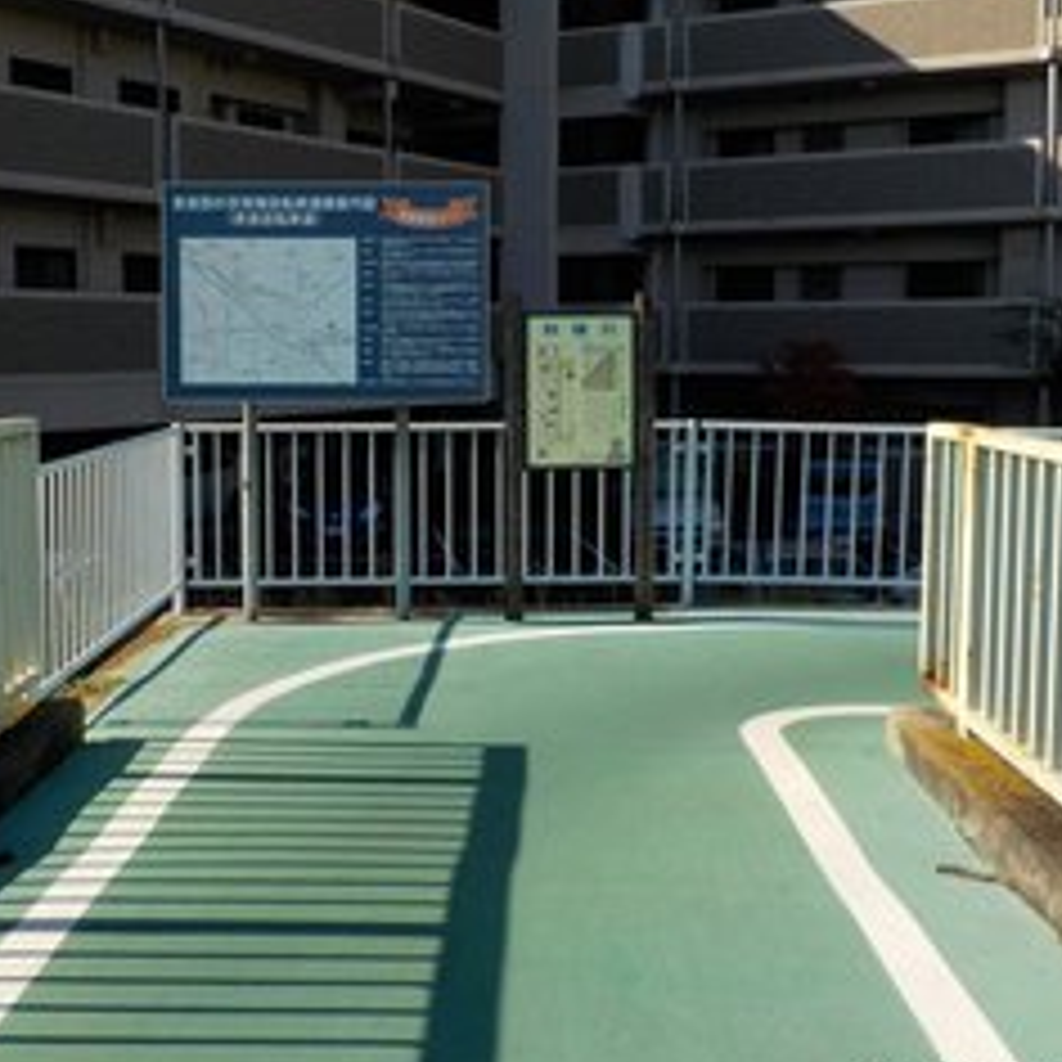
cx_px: 414
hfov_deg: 37.4
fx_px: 1562
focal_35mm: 45
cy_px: 468
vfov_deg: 37.5
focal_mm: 4.1
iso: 125
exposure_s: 1/1250
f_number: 3.3
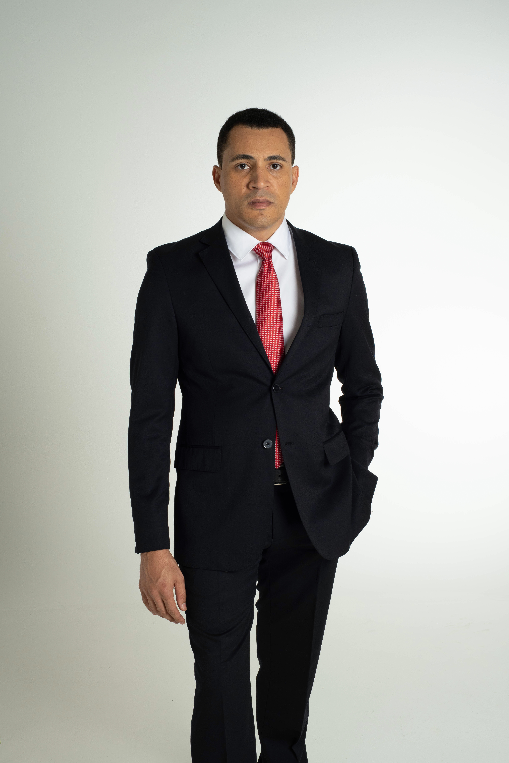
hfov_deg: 25.8
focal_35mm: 52
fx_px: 1113
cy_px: 382
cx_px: 254
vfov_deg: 37.9
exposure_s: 1/80
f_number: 10
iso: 250
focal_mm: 35
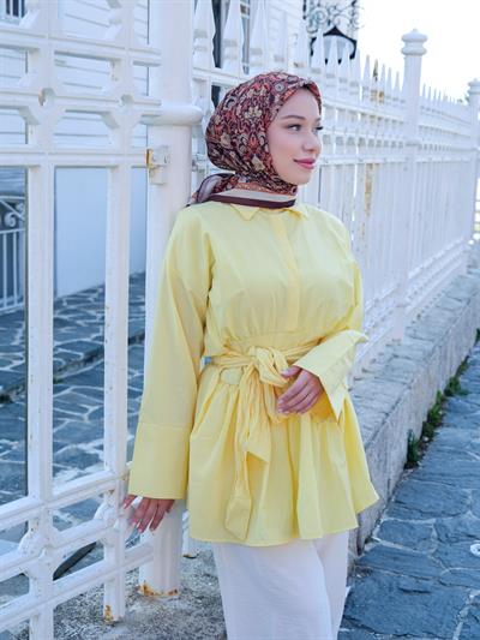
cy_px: 320
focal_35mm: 52
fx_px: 961
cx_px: 240
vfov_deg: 36.8
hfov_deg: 28.0
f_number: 7.1
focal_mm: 65.2
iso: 320
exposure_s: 1/240
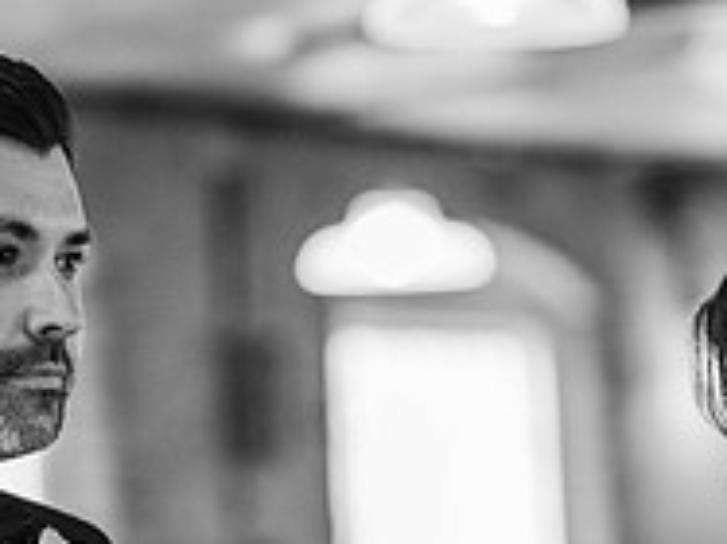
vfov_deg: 5.8
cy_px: 696
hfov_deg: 7.8
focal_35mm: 254
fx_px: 5331
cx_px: 467
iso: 1100
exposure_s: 1/200
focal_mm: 85
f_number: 2
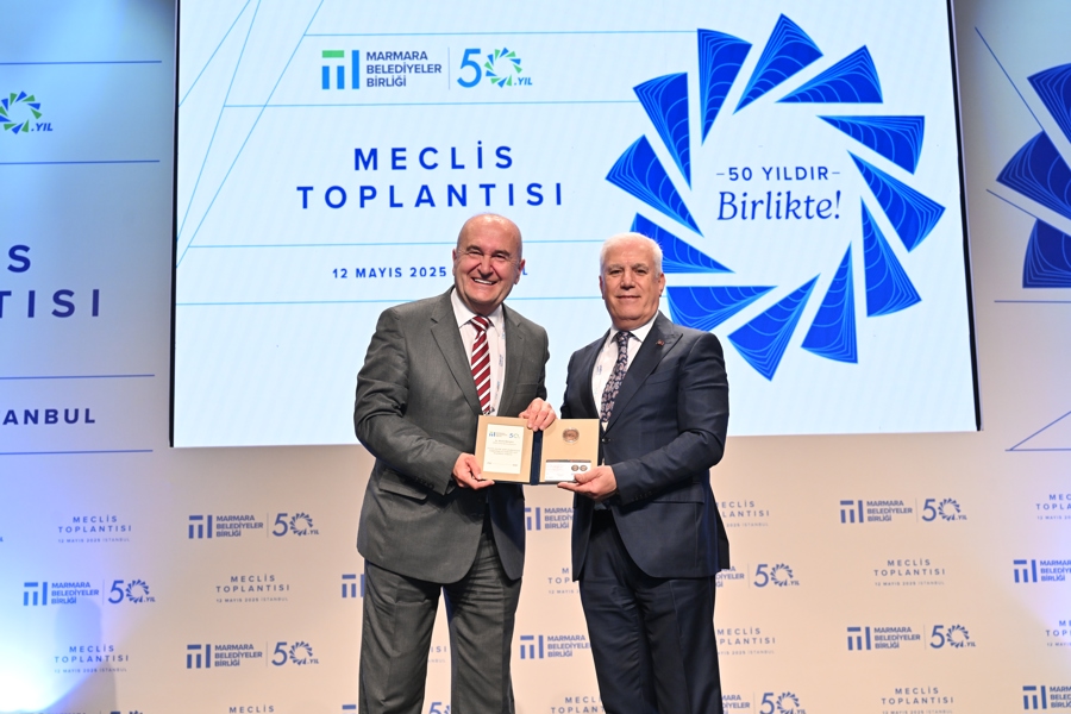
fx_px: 1487
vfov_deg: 27.0
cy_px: 357
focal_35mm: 50
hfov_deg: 39.6
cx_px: 536
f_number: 5.6
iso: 1600
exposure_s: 1/200
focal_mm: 50
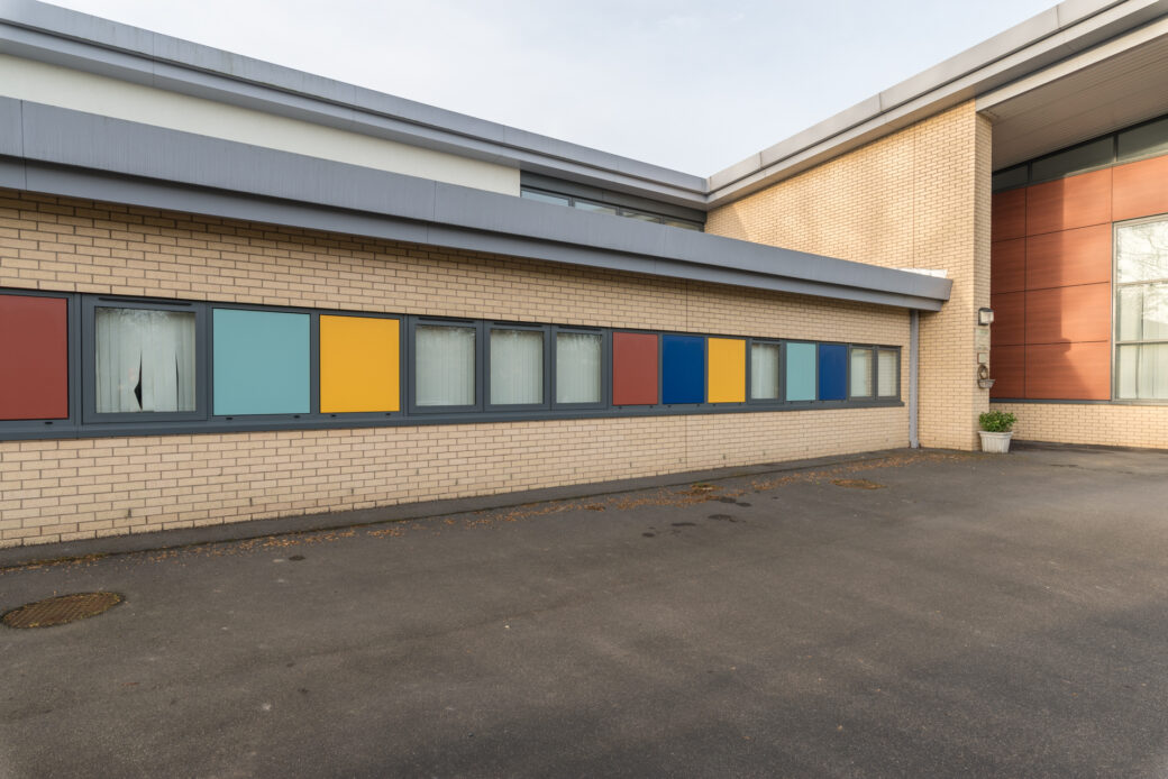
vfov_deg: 64.6
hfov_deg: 86.9
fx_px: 617
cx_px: 584
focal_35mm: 19
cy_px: 390
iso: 100
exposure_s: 1/60
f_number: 9
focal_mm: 19
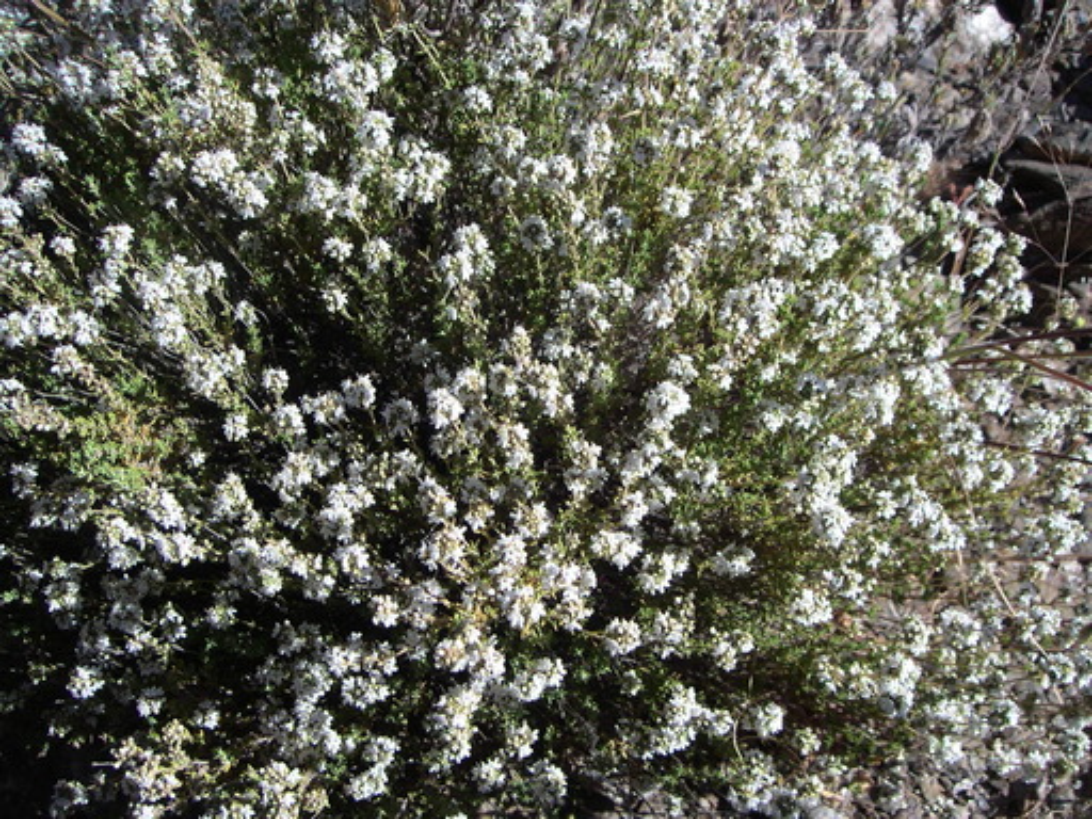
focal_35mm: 38
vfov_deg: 37.7
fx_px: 1199
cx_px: 546
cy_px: 410
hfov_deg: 49.0
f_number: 2.8
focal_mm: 6
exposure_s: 1/750
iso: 50
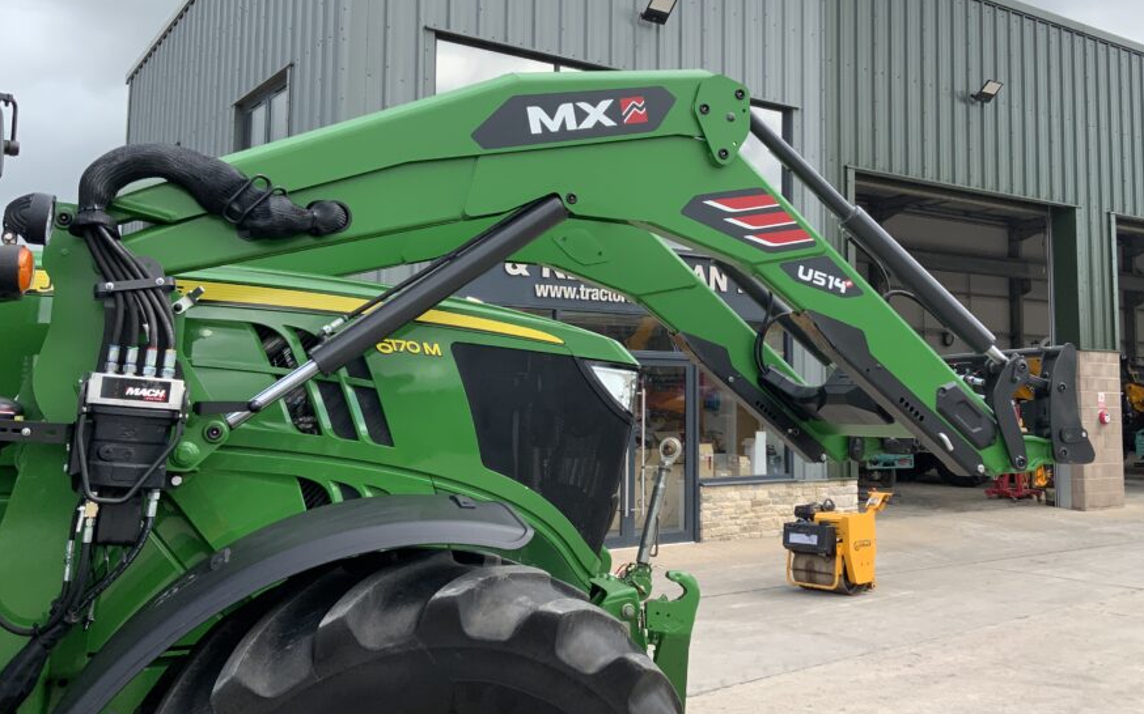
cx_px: 669
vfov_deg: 35.2
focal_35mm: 36
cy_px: 288
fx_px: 1122
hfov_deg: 53.7
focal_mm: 3
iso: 16
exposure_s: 1/739
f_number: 1.8
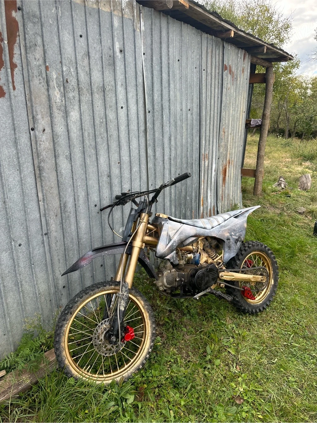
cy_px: 212
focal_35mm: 24
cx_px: 158
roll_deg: +1.4
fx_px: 293
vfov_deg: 71.6
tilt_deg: -16.3
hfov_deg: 56.8
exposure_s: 1/564
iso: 80
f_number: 1.78
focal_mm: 6.86
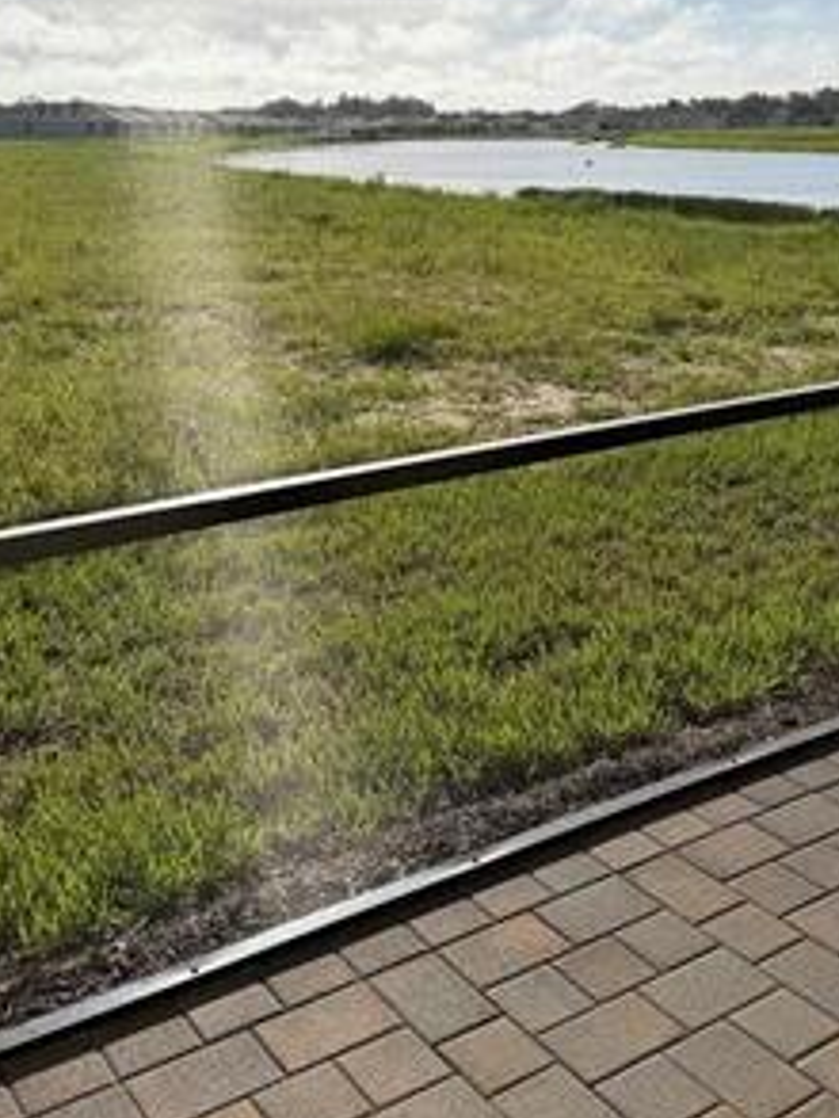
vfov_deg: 45.3
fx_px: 1324
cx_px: 486
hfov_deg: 35.1
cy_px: 404
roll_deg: +0.9
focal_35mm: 41
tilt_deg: -12.4
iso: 80
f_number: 1.78
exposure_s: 1/7353
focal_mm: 6.76
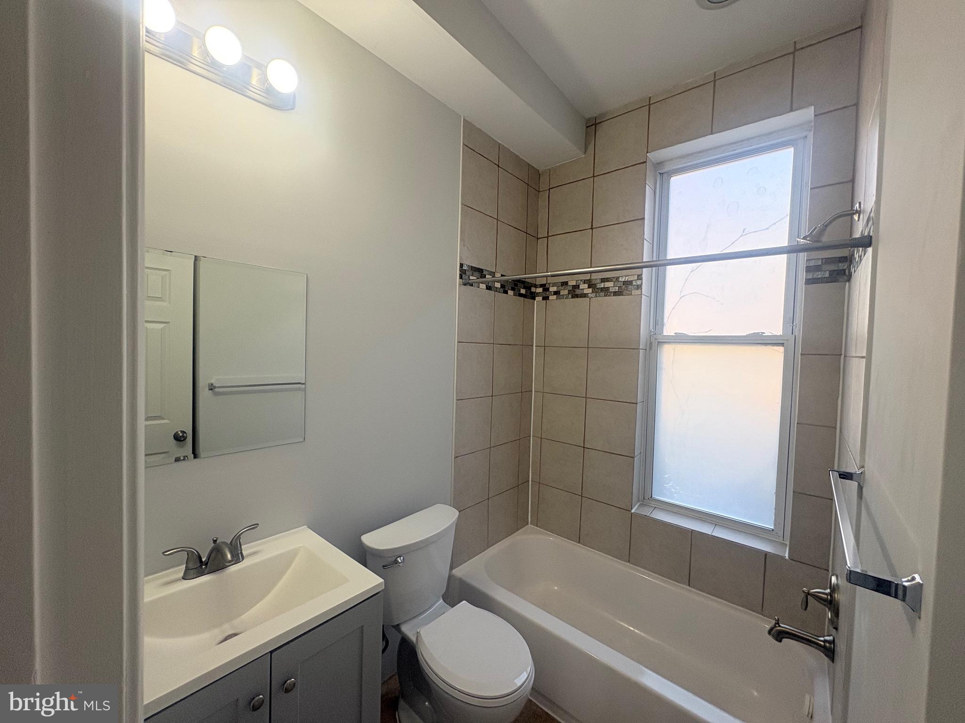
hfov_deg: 102.1
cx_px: 482
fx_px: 390
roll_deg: -1.0
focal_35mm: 14
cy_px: 362
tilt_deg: -2.2
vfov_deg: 85.7
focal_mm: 2.22
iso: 125
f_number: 2.2
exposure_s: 1/120
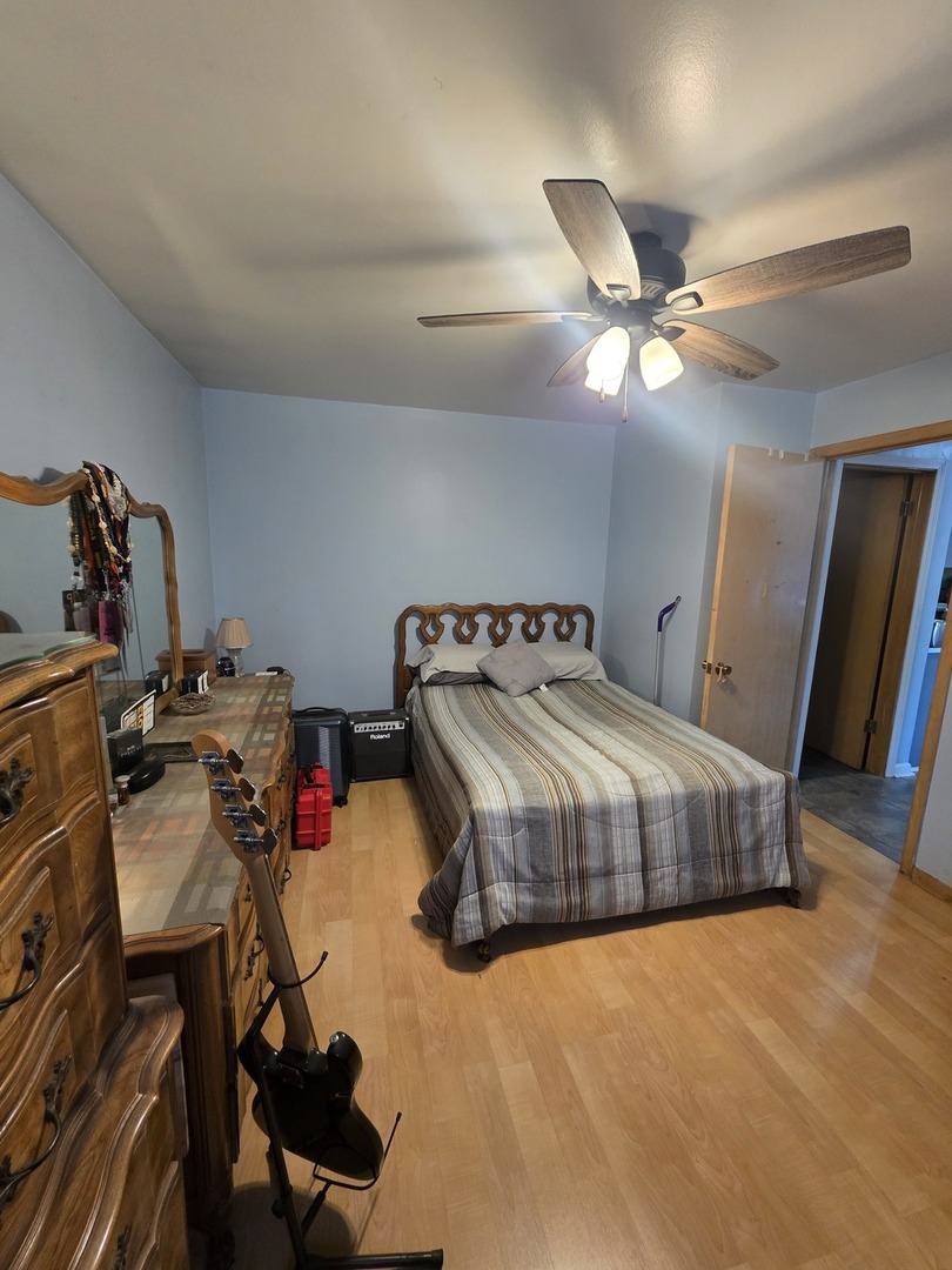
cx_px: 476
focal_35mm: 13
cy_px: 635
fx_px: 477
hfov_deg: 89.9
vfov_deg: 106.2
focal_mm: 2.2
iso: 320
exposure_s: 1/60
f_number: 1.9
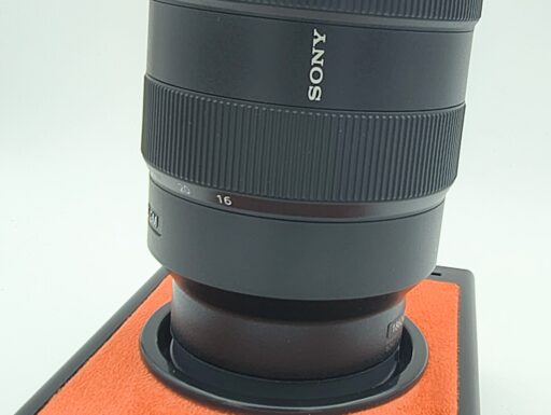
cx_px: 276
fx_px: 382
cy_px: 208
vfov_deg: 56.9
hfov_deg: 71.5
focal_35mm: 24
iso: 168
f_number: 2
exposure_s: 1/100
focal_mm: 1.83
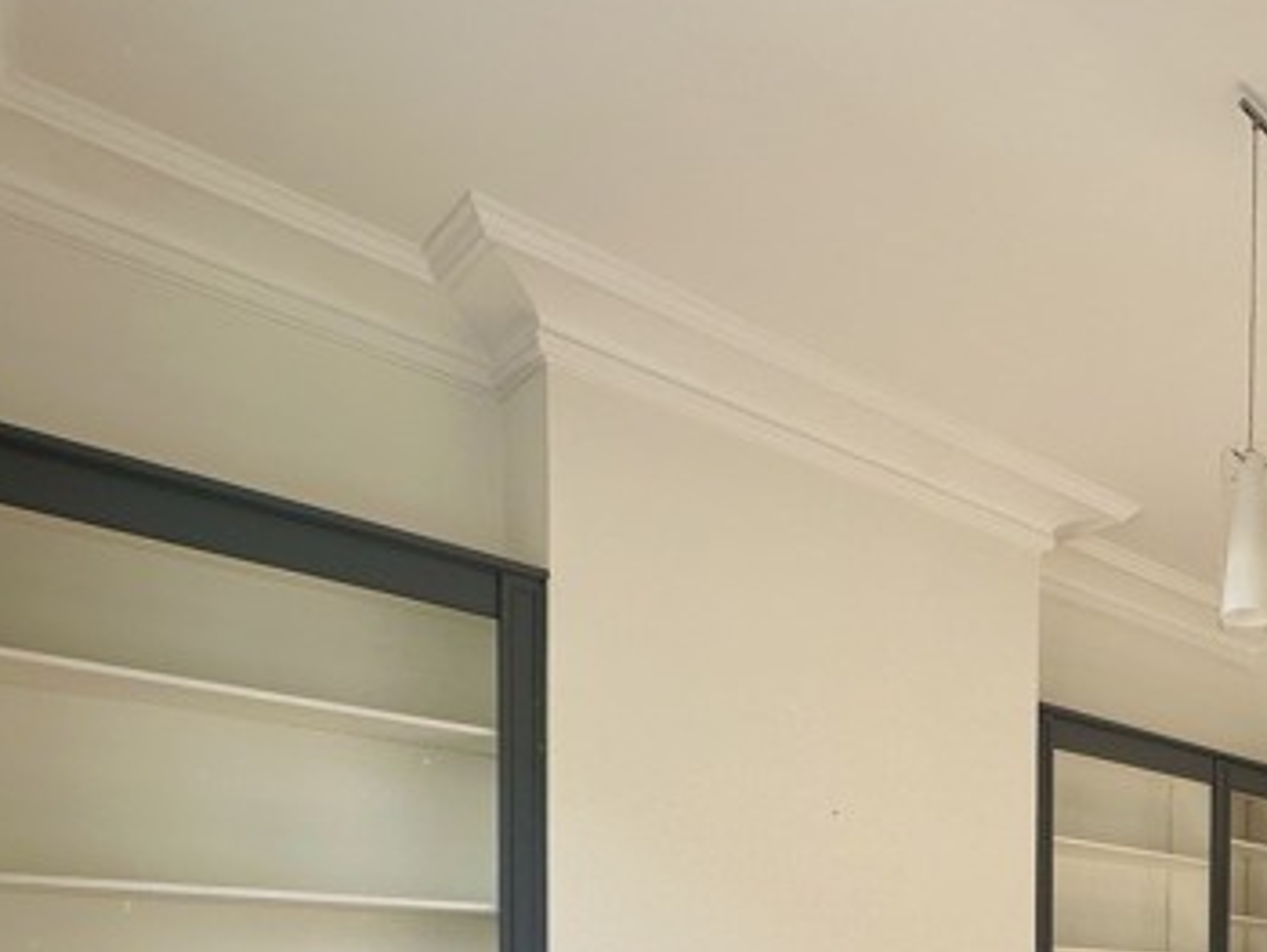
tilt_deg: -1.7
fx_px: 1172
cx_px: 1173
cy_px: 1039
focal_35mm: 32
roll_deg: -0.6
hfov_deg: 49.6
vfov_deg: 37.3
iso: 40
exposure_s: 1/160
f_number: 2.2
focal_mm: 2.22
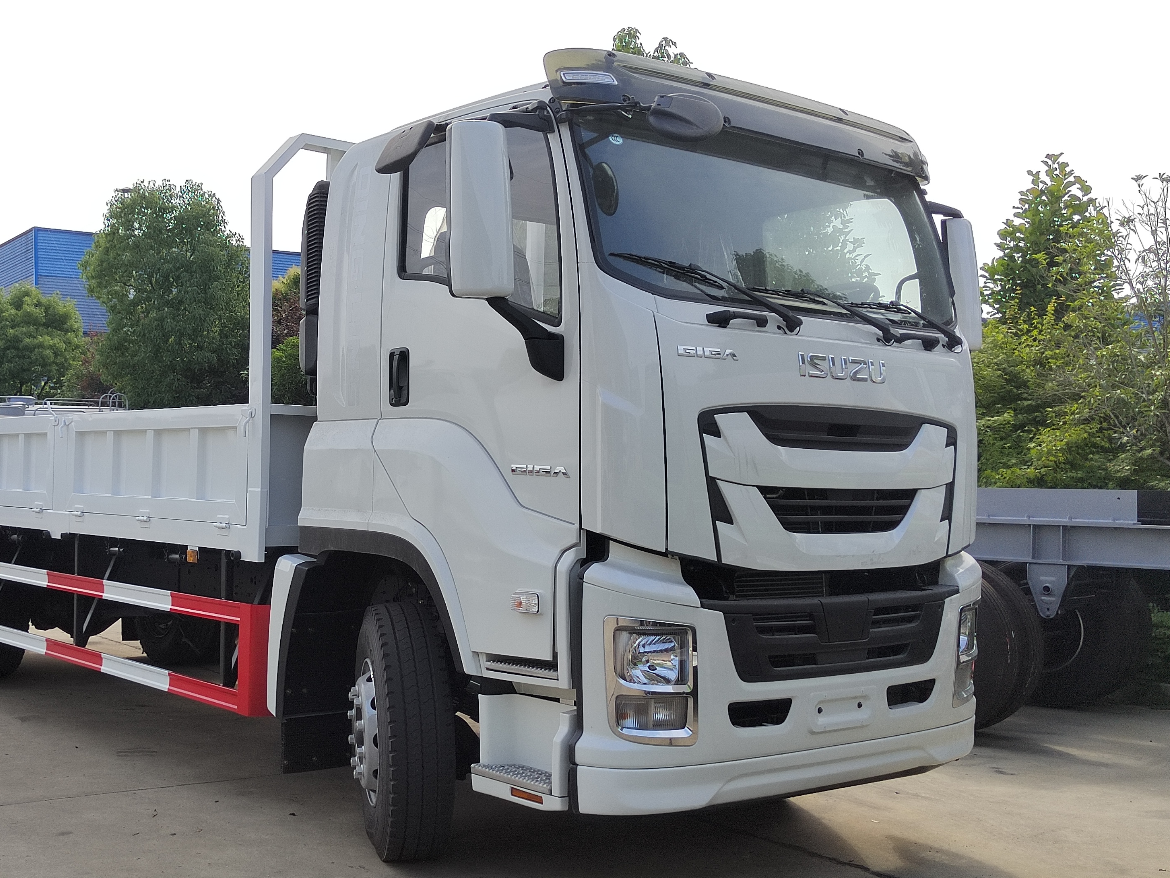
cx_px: 408
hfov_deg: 46.2
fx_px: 1352
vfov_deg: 36.0
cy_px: 464
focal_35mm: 40
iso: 218
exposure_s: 1/1385
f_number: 1.9
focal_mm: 5.52
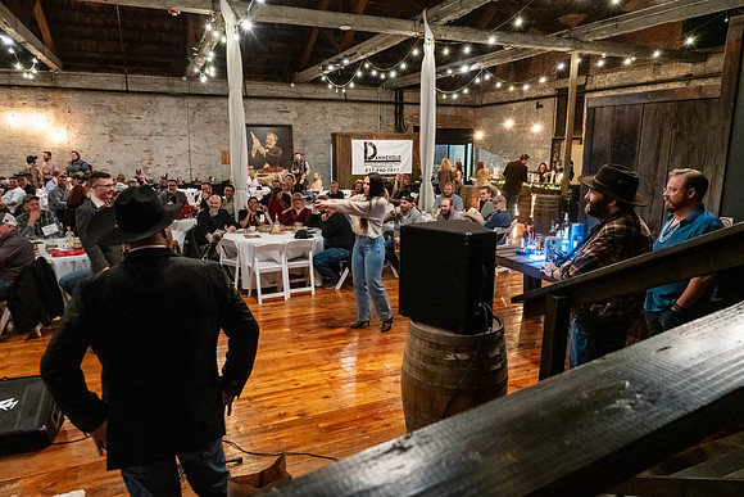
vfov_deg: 51.3
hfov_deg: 71.5
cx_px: 372
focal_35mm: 25
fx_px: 517
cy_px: 248
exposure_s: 1/40
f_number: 6.3
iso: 6400
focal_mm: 25
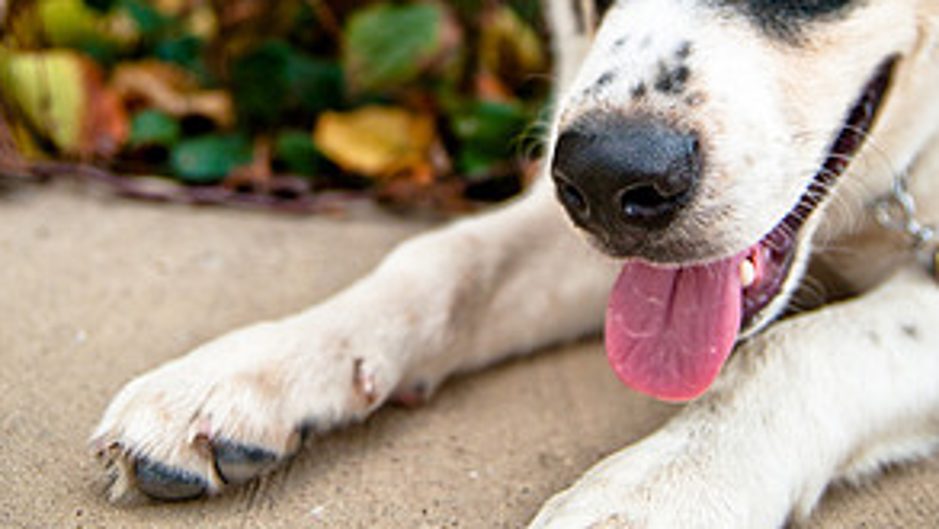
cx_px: 473
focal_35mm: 53
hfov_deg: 39.2
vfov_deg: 22.0
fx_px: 1320
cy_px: 26
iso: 400
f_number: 2.8
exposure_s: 1/3200
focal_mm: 22
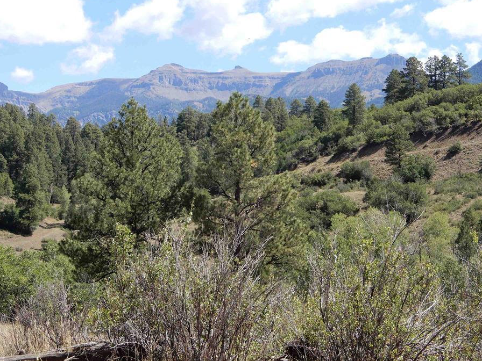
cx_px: 254
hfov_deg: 24.4
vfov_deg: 18.4
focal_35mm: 80
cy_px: 201
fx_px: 1114
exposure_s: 1/320
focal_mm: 12.5
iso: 80
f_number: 4.5
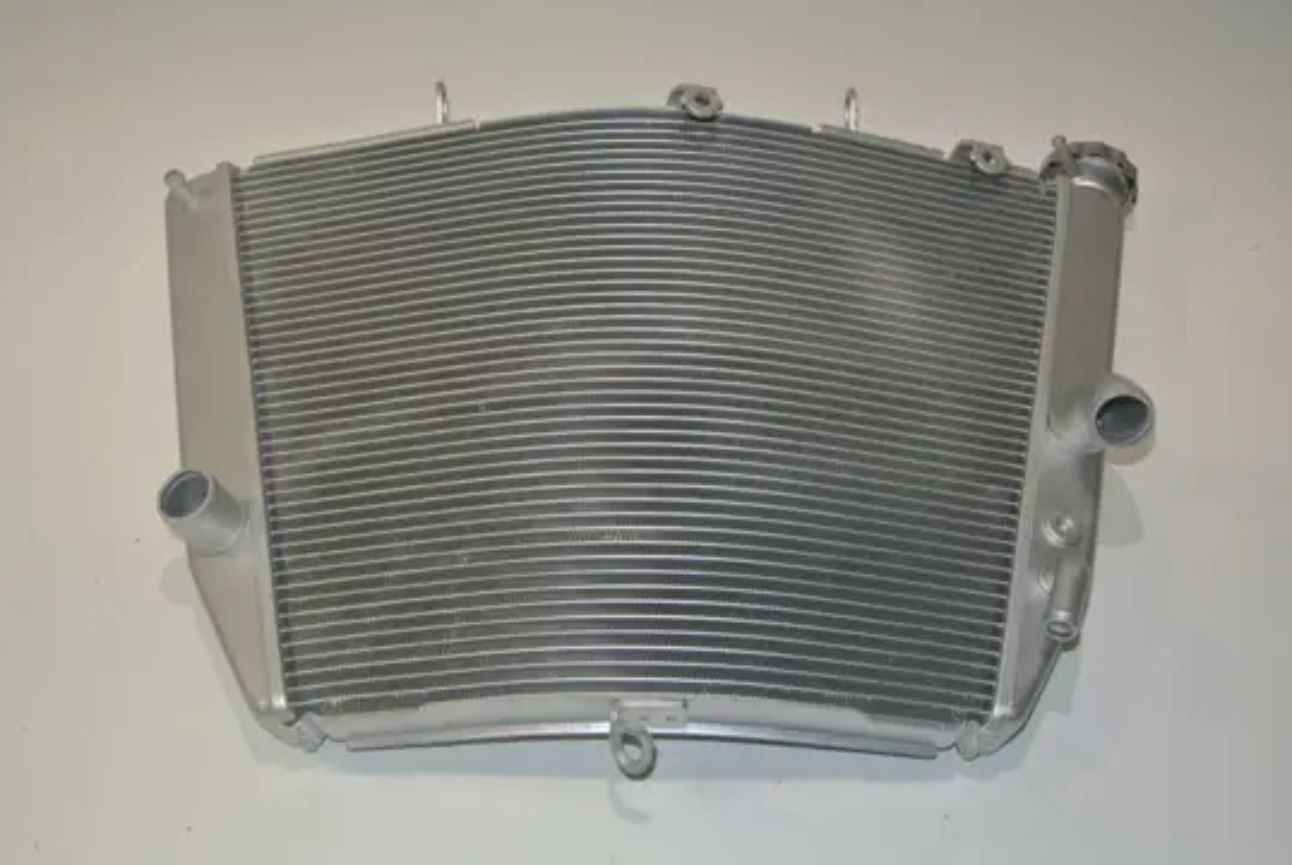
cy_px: 432
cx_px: 646
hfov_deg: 44.5
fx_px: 1581
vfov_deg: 30.6
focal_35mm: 44
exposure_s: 1/60
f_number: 4.2
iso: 200
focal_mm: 16.3
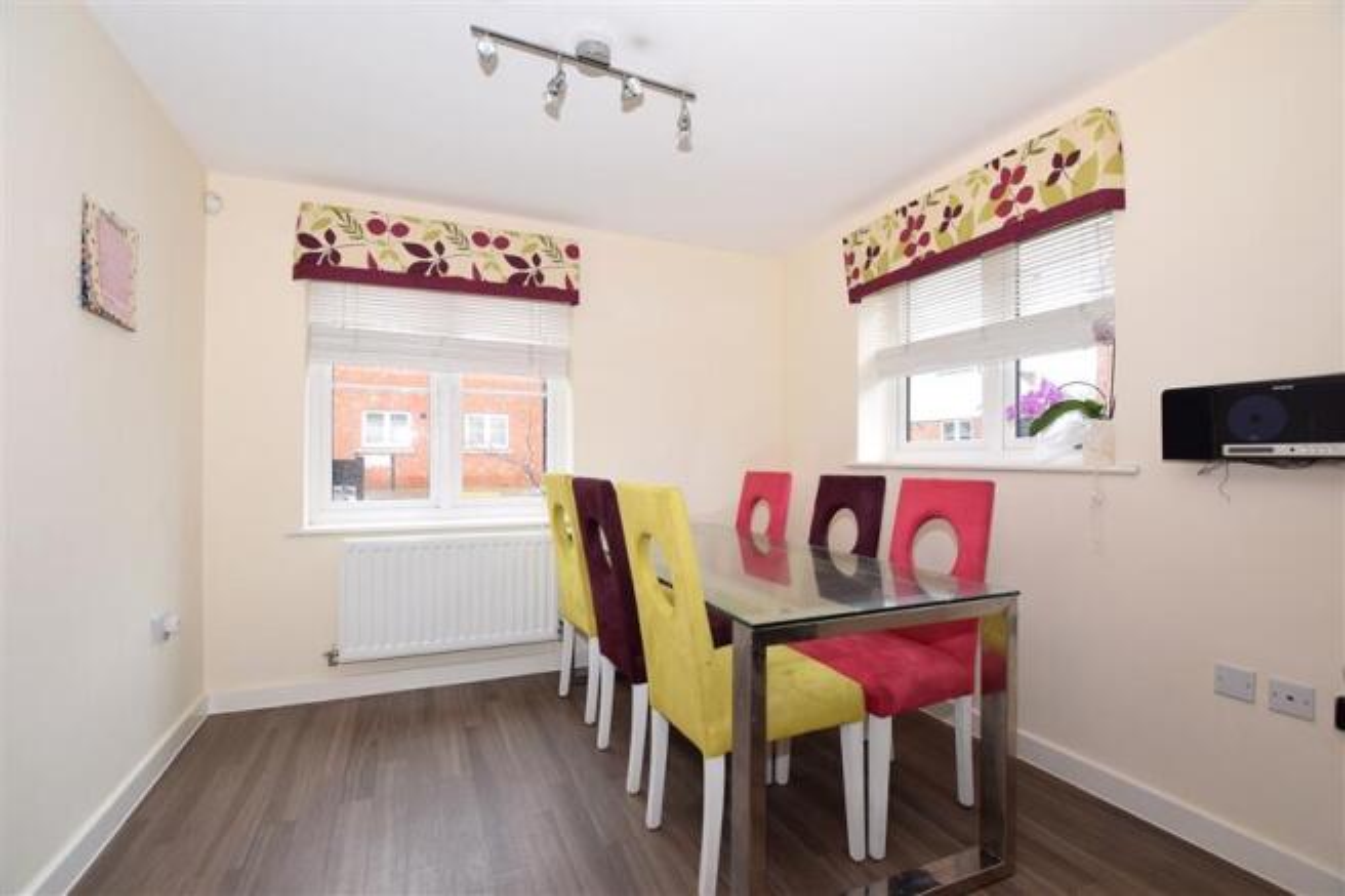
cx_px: 672
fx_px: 560
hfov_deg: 100.4
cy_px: 448
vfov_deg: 77.3
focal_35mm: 15
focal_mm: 10
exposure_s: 1/13
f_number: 5.6
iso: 400
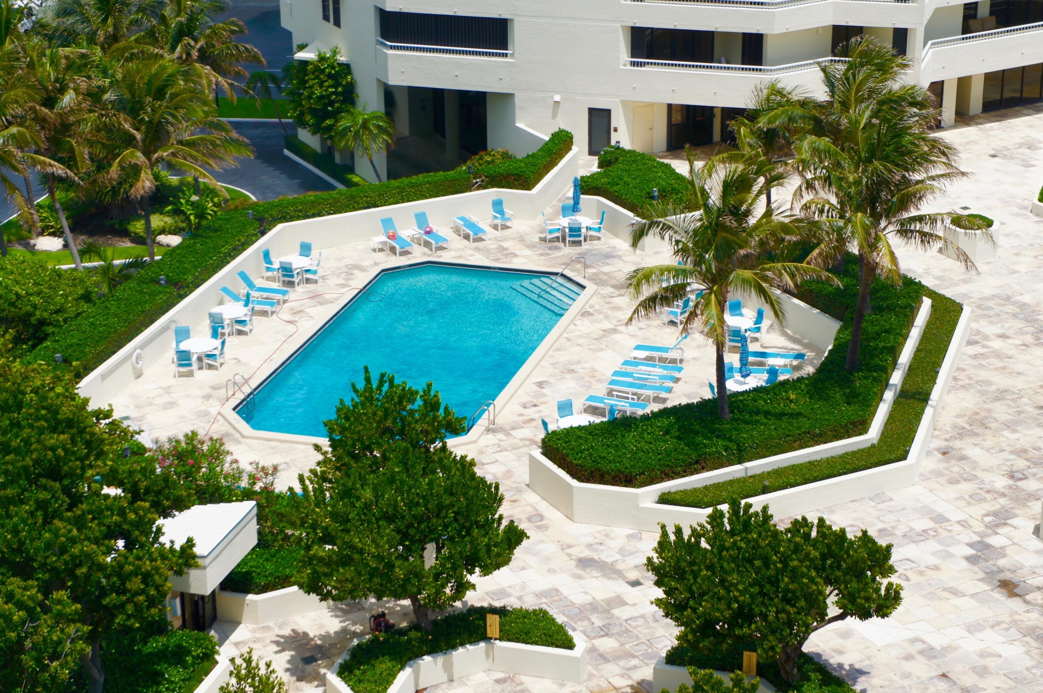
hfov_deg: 24.6
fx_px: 2387
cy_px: 346
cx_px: 522
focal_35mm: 82
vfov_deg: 16.5
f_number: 9
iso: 200
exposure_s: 1/640
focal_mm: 55
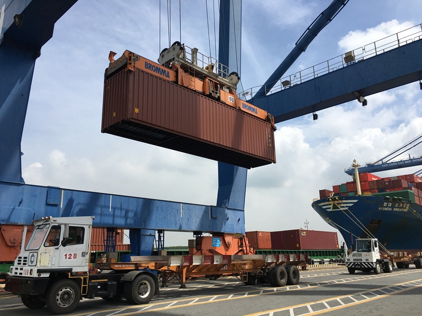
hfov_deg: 61.7
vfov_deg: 48.2
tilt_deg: +16.2
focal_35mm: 29
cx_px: 211
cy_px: 158
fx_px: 354
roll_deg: +0.9
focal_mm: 4.15
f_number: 2.2
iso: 25
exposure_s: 1/1972
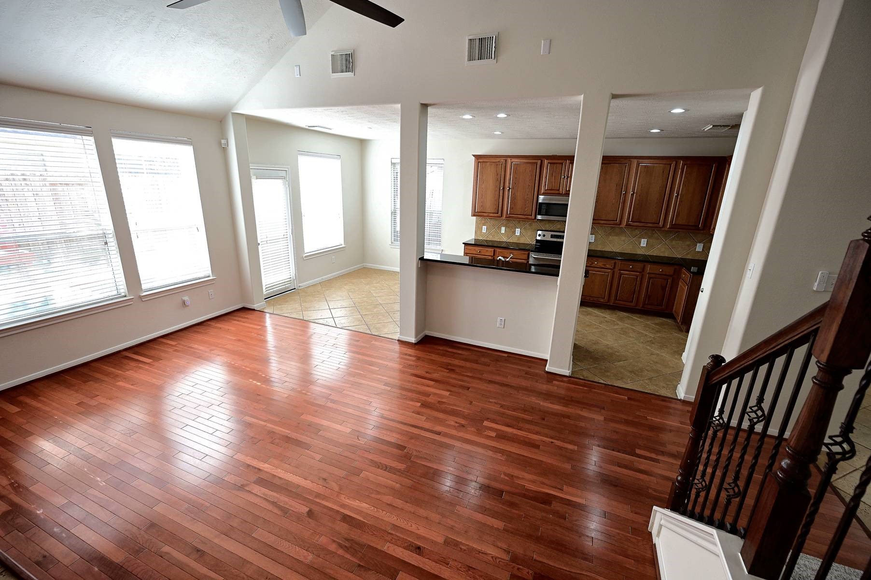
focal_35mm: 14
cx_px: 436
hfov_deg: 104.3
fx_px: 338
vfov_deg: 81.1
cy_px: 290
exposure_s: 1/90
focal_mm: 14
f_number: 4.8
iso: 400
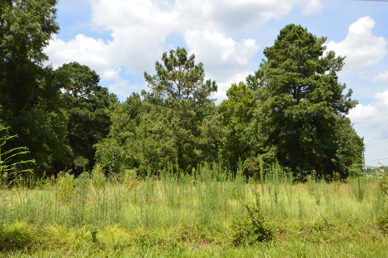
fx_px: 409
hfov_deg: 50.7
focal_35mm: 38
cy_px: 129
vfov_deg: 35.0
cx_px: 194
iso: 400
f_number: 11
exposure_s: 1/320
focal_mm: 24
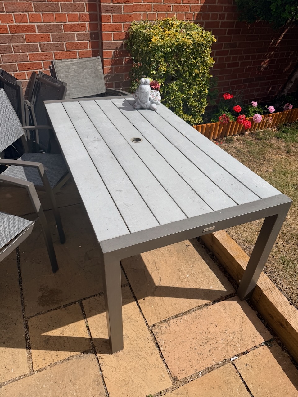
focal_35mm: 24
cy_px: 198
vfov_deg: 71.6
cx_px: 149
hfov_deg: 56.8
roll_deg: -3.1
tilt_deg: -37.6
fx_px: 275
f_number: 1.78
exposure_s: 1/9091
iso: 80
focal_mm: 6.76
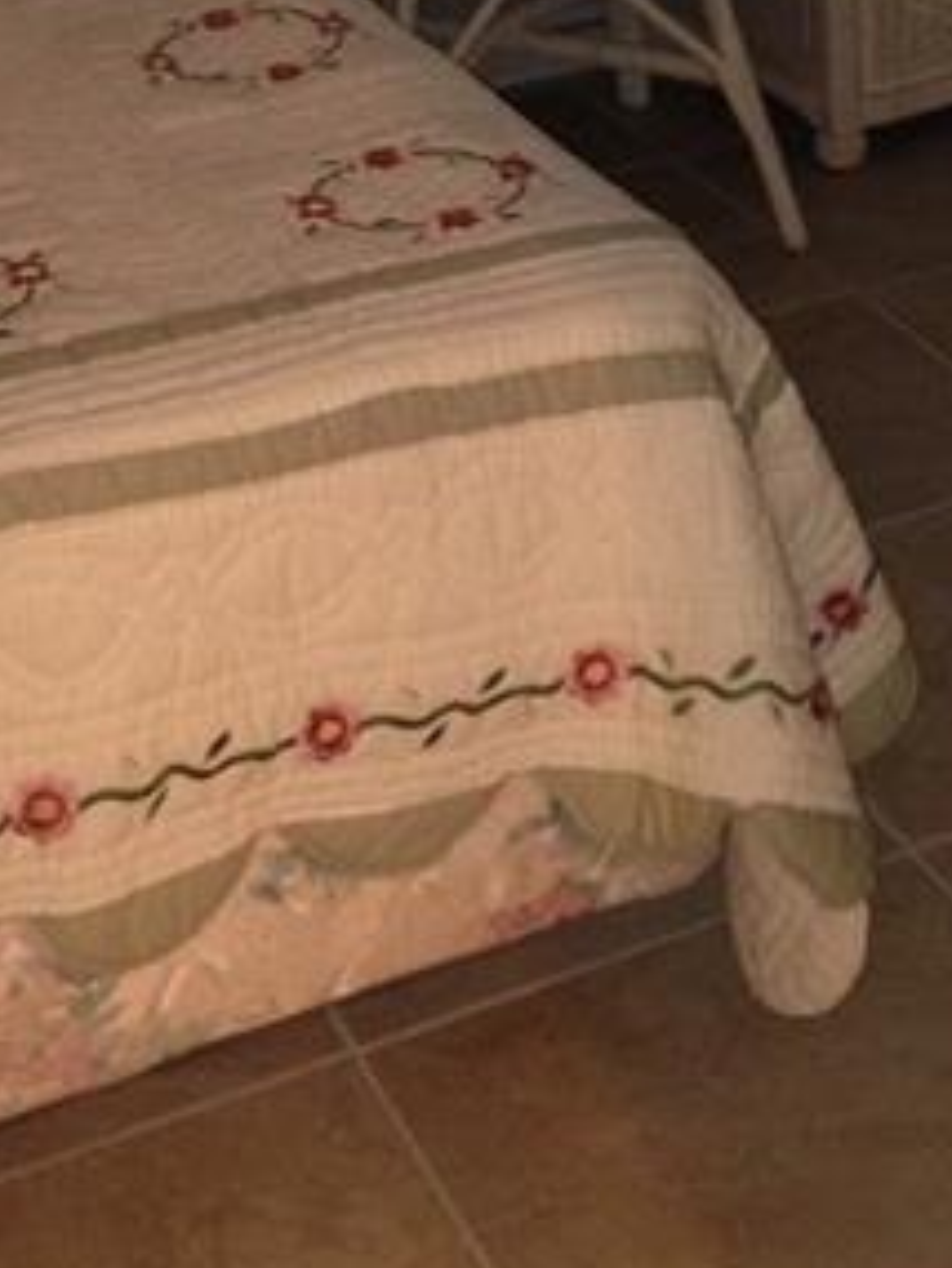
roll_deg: +0.5
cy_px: -205
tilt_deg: -15.4
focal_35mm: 89
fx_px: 3261
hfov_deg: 16.4
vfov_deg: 20.7
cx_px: 881
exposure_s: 1/16
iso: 200
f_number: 2.4
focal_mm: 4.12
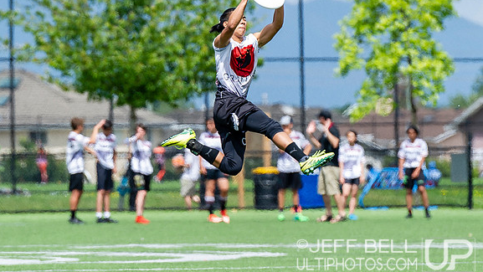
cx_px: 242
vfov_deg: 2.6
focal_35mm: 468
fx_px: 5996
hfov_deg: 4.6
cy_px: 110
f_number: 4
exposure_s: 1/1600
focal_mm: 200
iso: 200
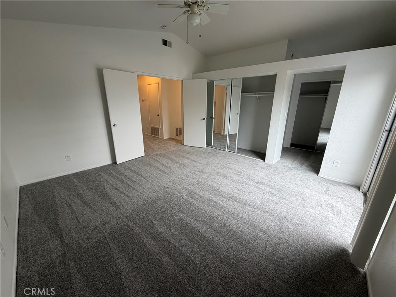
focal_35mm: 14
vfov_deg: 85.7
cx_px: 198
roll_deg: +0.0
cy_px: 148
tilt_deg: -17.3
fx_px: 160
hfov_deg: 102.1
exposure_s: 1/120
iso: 125
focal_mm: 2.22
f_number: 2.2
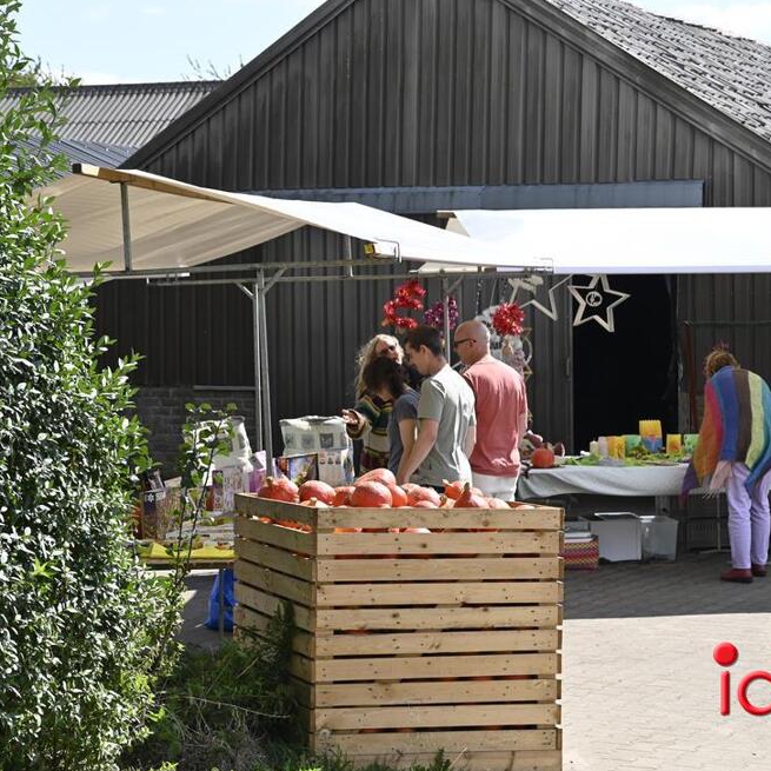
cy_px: 386
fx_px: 2268
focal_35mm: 90
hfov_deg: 19.3
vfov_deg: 19.3
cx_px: 411
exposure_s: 1/800
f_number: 7.1
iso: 400
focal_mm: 70
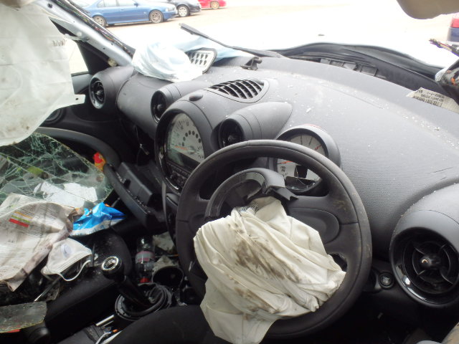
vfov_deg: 49.7
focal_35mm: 28
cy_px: 172
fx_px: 371
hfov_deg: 63.4
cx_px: 230
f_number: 3.9
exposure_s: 1/100
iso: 125
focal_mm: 5
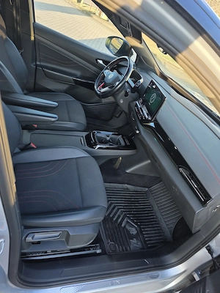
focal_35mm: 23
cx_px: 110
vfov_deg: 73.9
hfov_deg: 58.9
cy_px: 146
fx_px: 195
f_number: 1.7
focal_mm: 6.3
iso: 80
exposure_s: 1/180
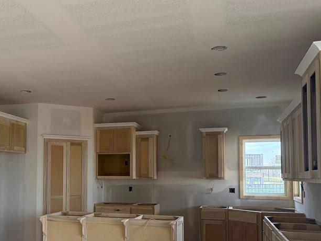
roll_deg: -0.7
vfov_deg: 35.7
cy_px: 159
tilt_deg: +2.0
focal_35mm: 40
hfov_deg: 45.5
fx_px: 371
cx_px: 88
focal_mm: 6.76
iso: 160
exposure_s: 1/240
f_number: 1.78
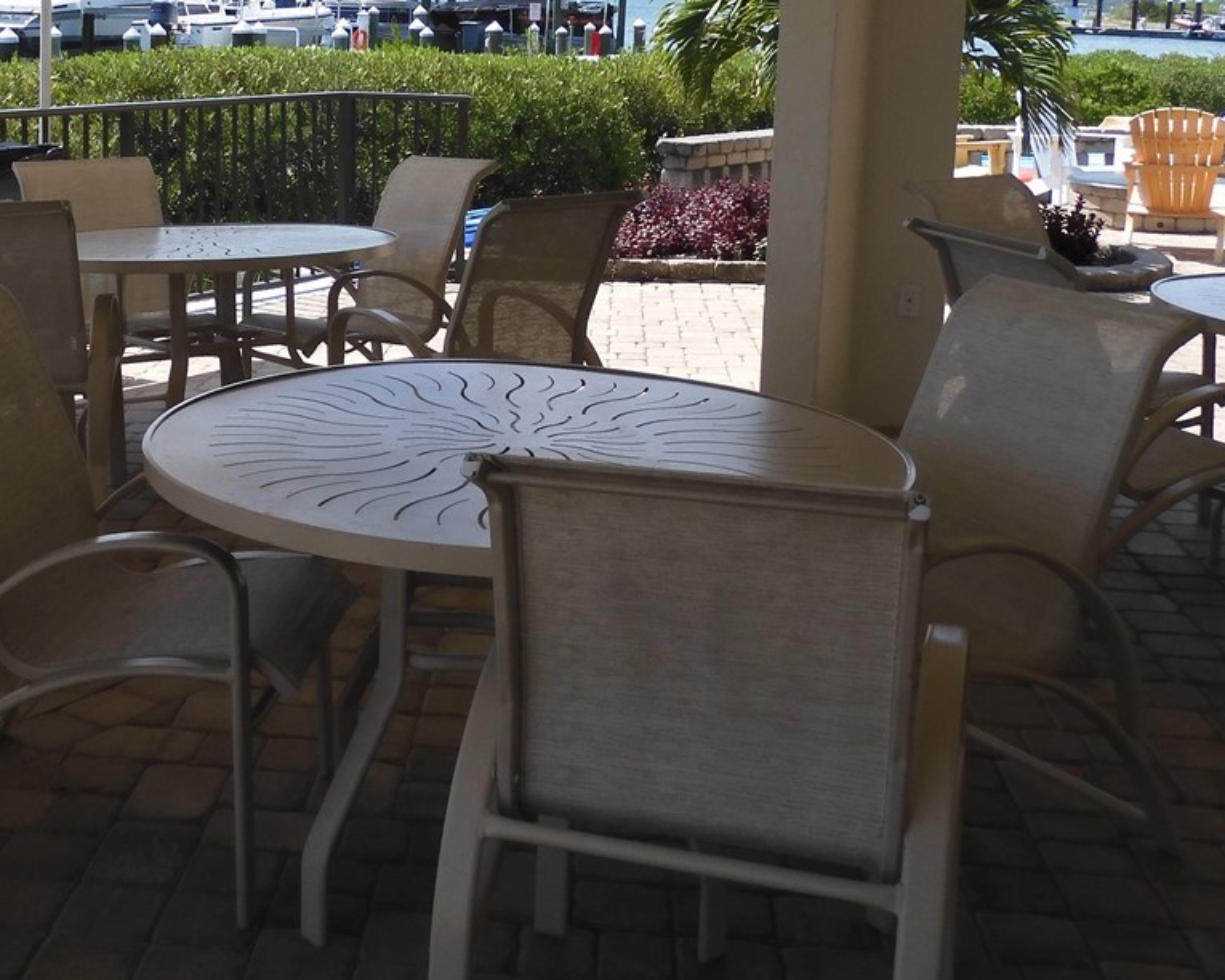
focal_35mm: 49
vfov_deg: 30.3
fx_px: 1777
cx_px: 365
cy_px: 242
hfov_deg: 37.4
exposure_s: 1/1000
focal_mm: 4.3
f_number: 3.4
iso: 100
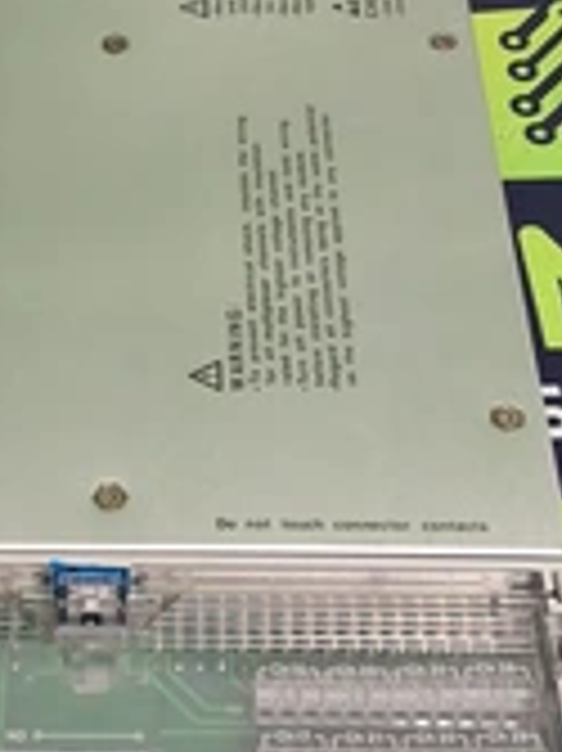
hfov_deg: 21.6
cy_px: 351
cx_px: 103
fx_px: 1452
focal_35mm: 67
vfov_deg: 29.0
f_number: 1.9
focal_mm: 2.91
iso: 200
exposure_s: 1/40
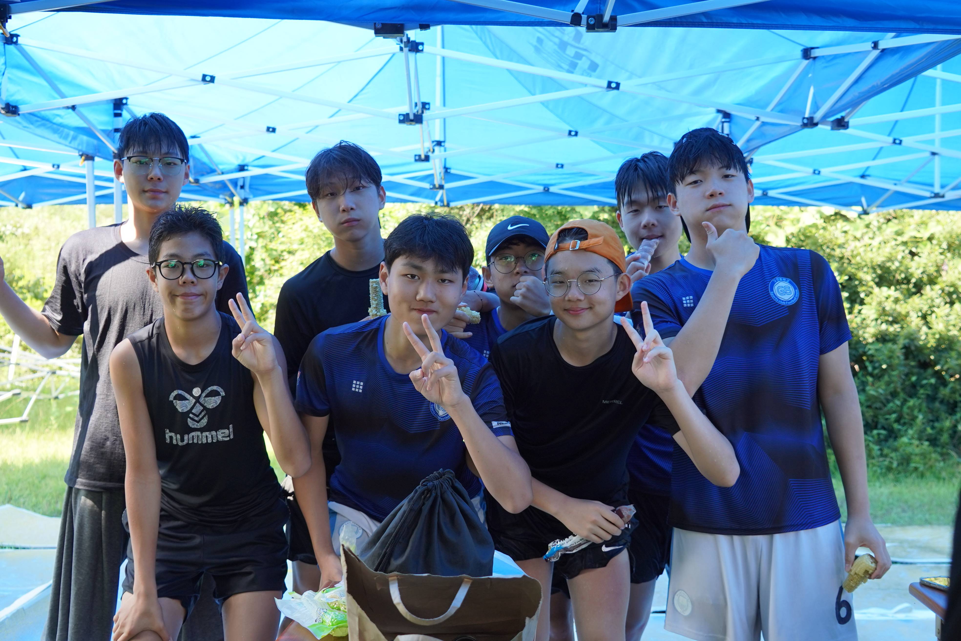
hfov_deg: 45.4
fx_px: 1148
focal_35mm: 43
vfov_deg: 31.2
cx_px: 480
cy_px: 320
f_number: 4
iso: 250
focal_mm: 29
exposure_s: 1/160
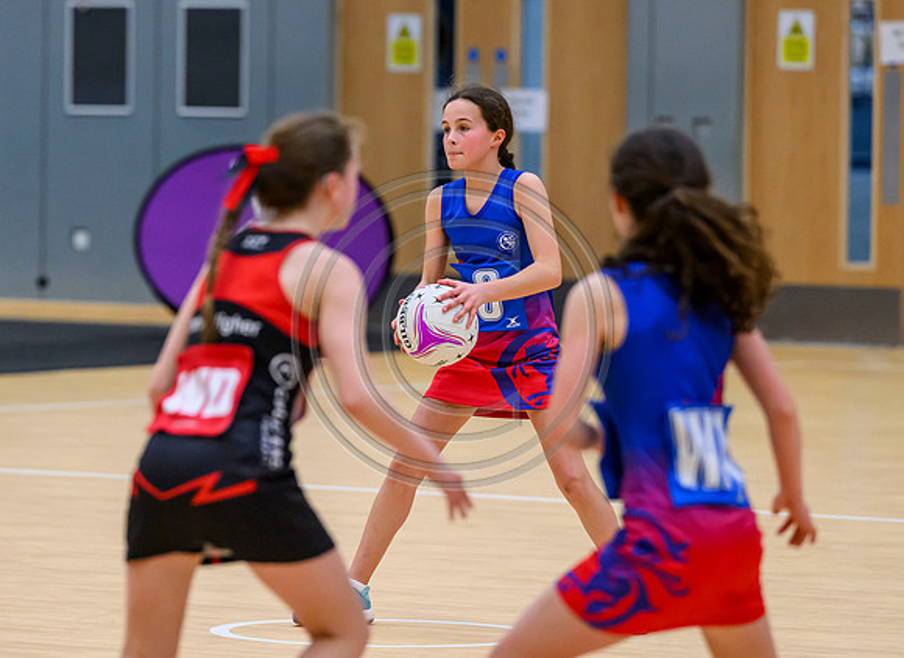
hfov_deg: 7.2
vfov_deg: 5.2
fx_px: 7187
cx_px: 420
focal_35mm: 278
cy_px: 232
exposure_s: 1/800
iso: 6400
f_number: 3.5
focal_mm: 200
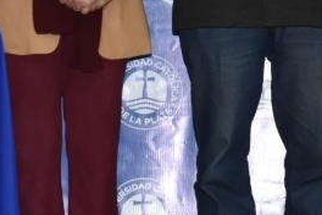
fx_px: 2495
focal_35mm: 279
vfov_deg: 4.9
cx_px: 424
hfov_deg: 7.3
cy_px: -64
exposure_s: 1/60
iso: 1600
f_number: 8
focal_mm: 48
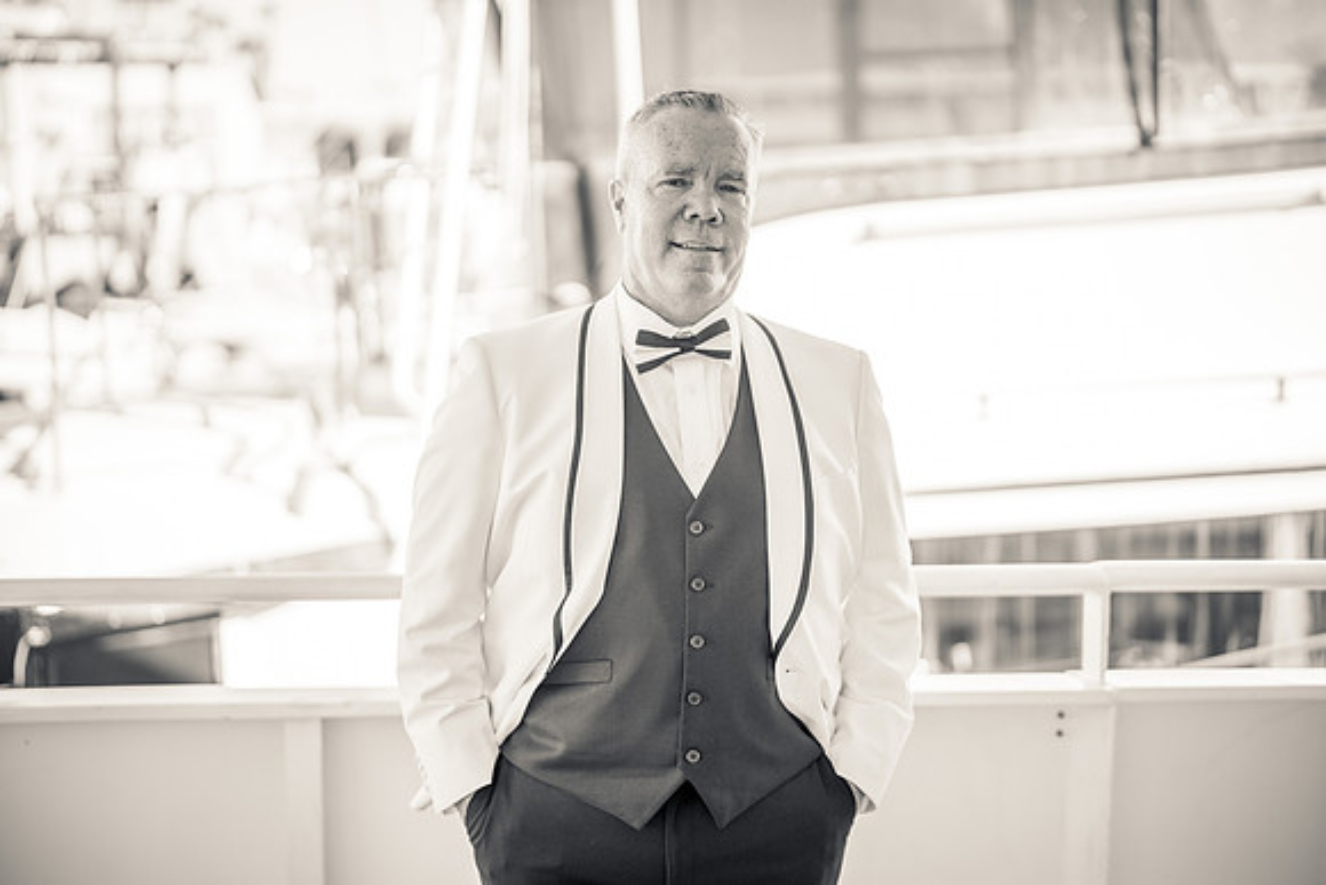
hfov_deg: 39.6
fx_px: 1842
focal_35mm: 50
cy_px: 442
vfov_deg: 27.0
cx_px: 663
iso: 100
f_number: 1.2
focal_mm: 50
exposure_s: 1/1600
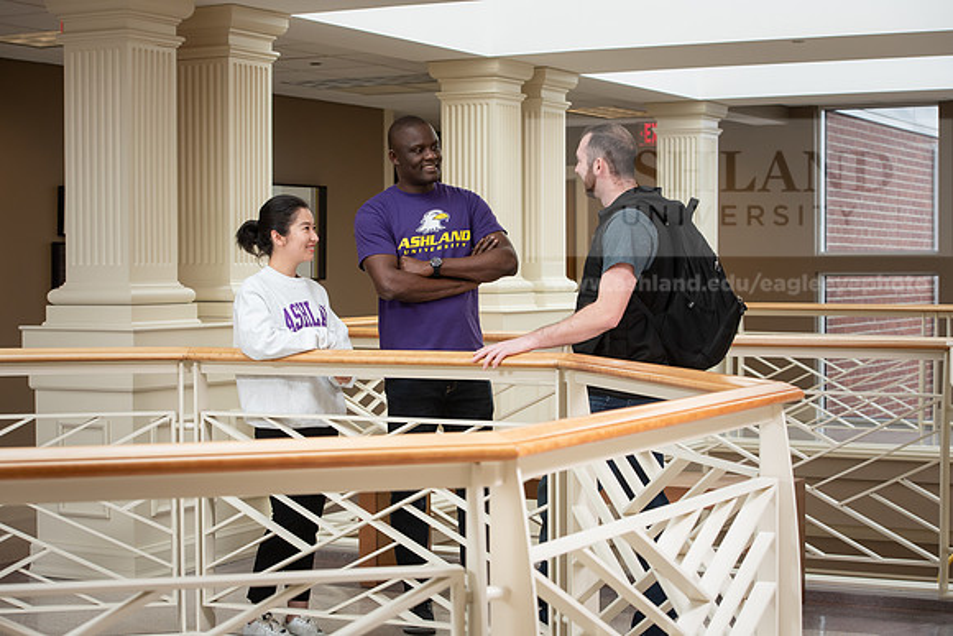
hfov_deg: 28.8
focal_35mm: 70
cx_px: 476
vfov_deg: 19.5
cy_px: 318
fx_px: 1853
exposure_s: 1/200
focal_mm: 70
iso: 1000
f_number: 7.1
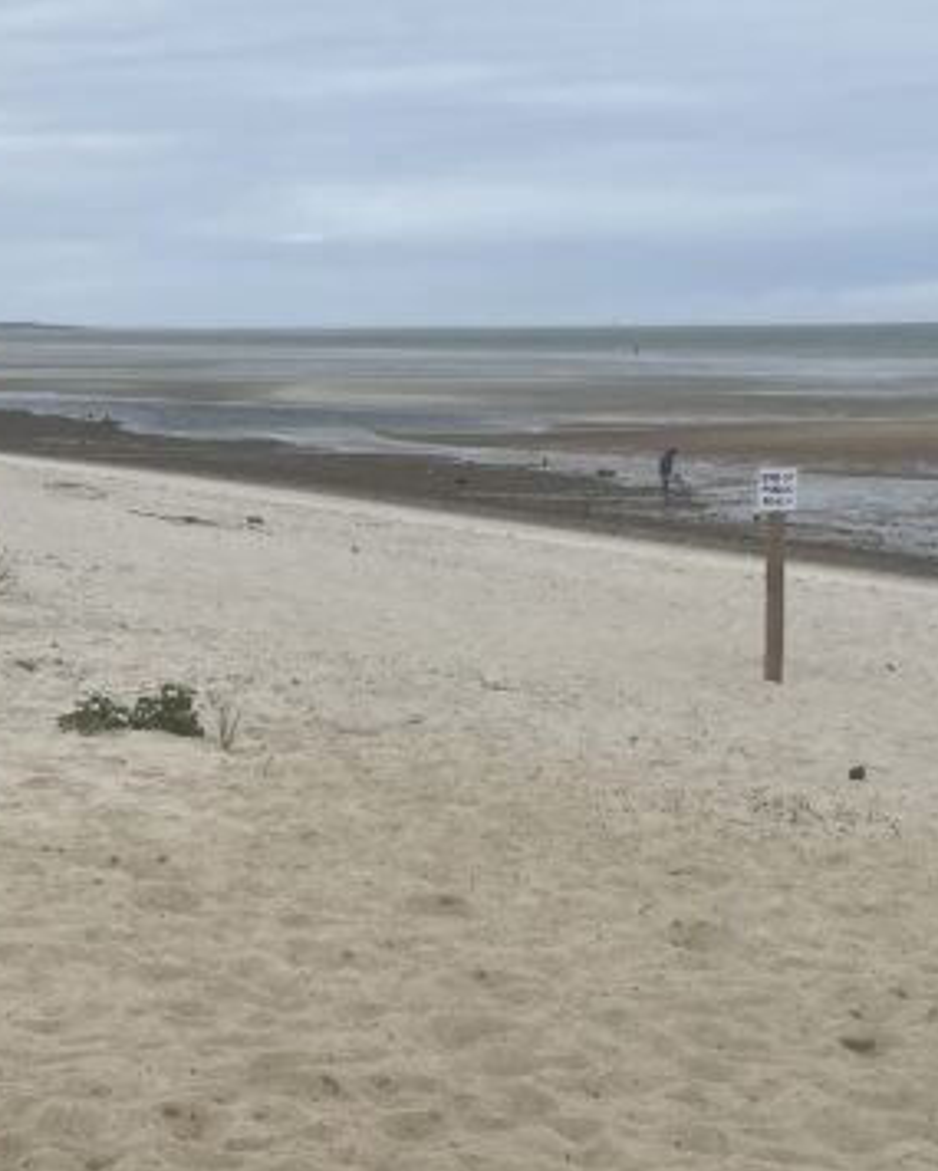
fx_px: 2532
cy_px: 734
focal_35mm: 73
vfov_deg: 26.0
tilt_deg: -8.7
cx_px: 375
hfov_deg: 21.0
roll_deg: +0.5
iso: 32
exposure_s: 1/3300
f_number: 1.6
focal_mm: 4.2
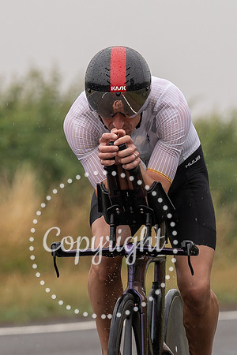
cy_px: 246
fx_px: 6448
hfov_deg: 2.1
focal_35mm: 653
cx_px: 151
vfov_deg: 3.2
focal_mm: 170
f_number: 4
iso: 160
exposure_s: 1/1000
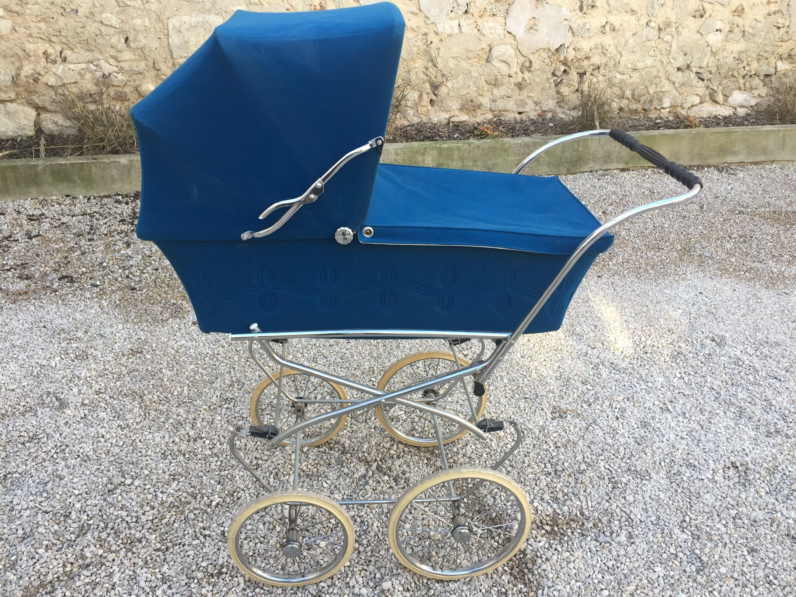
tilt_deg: -29.1
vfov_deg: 48.2
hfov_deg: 61.7
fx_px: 667
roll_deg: -0.2
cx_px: 398
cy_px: 298
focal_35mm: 29
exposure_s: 1/100
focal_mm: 4.15
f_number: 2.2
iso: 32
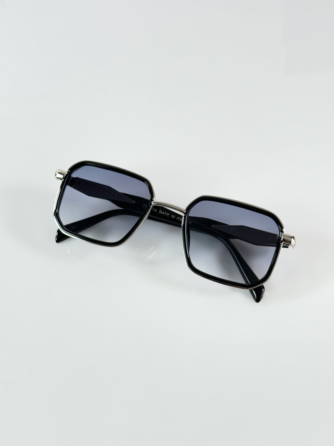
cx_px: 167
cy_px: 223
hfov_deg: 30.3
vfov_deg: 39.7
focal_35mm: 48
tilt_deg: -57.6
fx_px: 618
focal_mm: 6.86
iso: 80
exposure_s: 1/100
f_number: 1.78
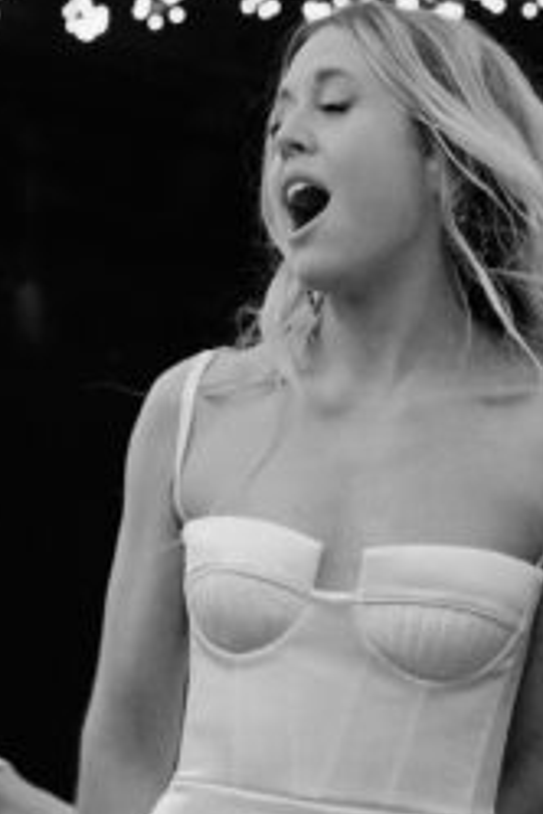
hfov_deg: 9.5
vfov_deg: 14.0
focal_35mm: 144
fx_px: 3258
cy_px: 814
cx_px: 280
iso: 6400
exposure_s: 1/250
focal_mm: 35
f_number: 2.2
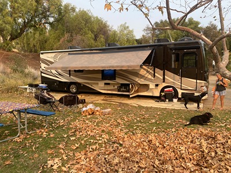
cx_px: 116
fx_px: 174
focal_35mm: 26
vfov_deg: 53.1
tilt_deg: -5.2
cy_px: 86
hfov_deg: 67.3
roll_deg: +2.1
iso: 32
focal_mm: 4.25
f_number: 1.8
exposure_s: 1/640
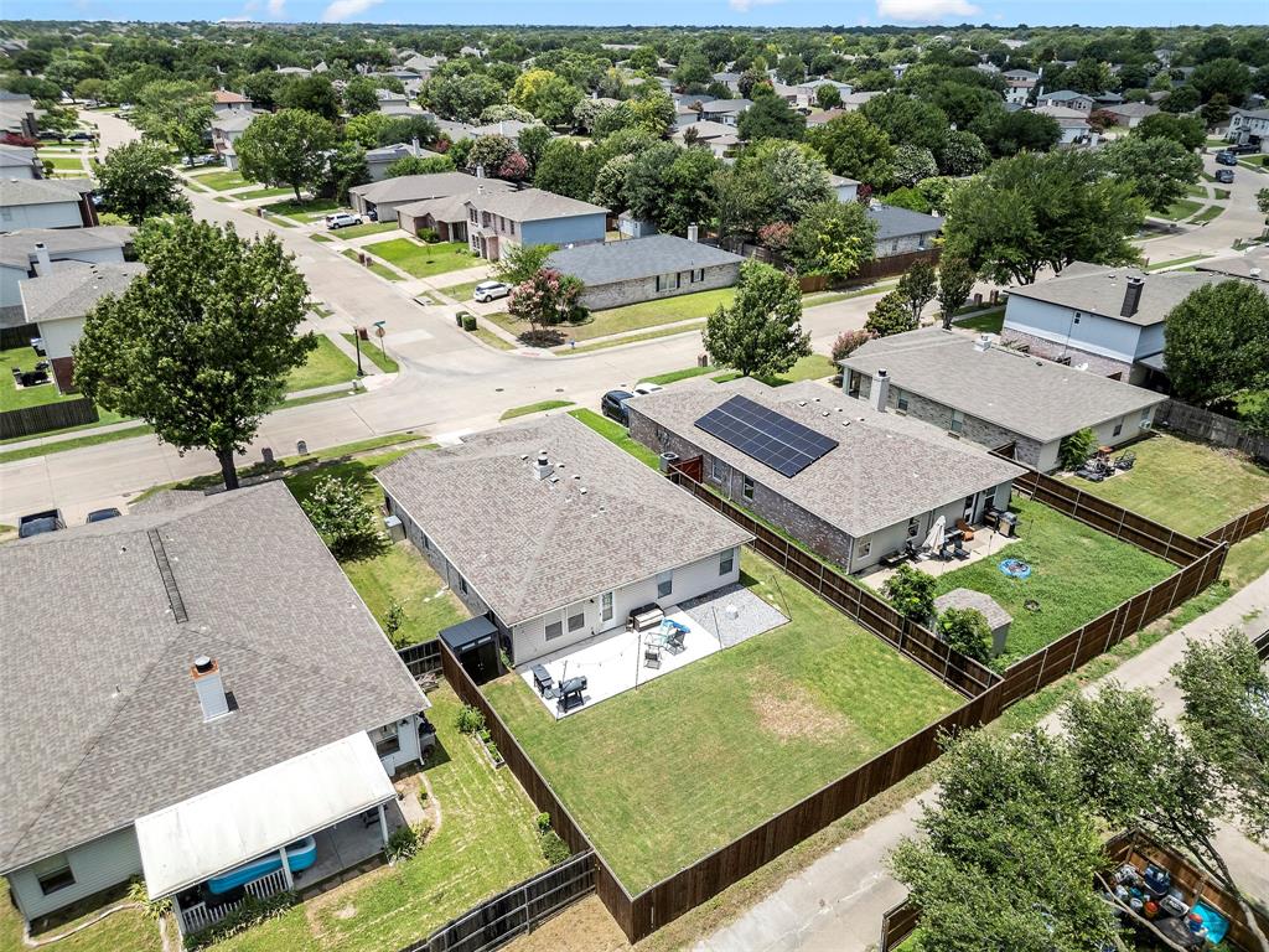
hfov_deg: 71.6
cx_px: 634
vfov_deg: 56.8
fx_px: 880
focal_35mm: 24
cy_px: 476
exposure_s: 1/4000
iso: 140
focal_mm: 6.72
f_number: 1.7
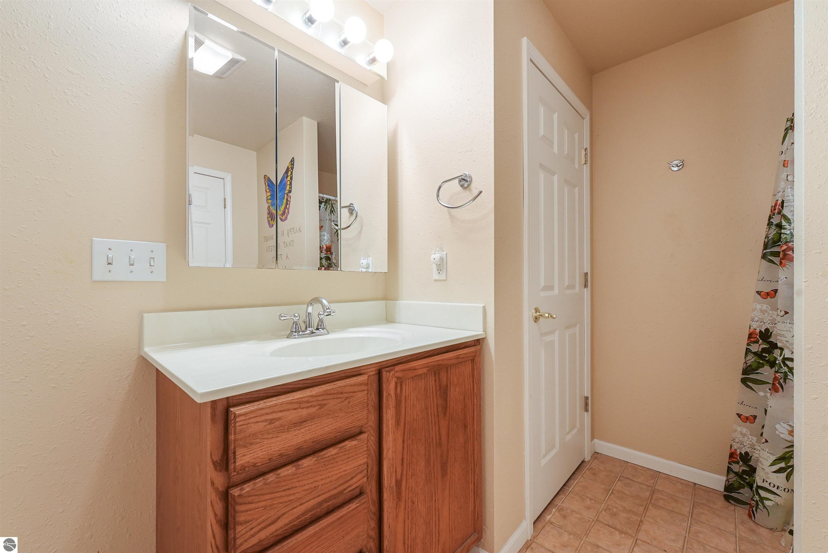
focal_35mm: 14
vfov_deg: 81.3
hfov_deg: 104.2
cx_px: 414
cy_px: 276
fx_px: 322
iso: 2000
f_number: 10
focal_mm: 14
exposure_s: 1/25
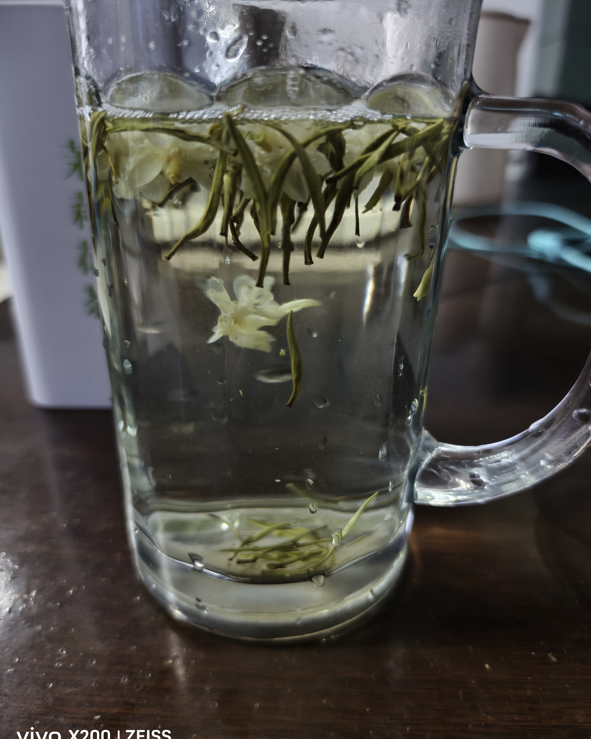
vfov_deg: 70.2
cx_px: 296
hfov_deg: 58.8
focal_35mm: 24
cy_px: 392
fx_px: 525
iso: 450
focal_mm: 5.6
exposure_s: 1/50
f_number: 1.57
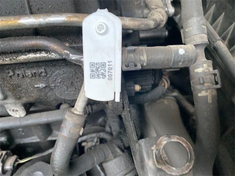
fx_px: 177
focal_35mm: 26
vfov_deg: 53.1
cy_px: 88
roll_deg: +1.9
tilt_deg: -44.6
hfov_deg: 67.3
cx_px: 118
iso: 500
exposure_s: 1/55
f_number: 1.8
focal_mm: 4.25
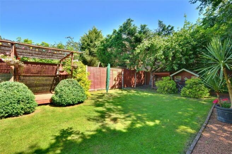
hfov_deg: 100.4
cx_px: 116
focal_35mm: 15
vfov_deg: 77.3
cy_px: 77
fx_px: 97
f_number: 18
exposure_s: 1/15
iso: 100
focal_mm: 10
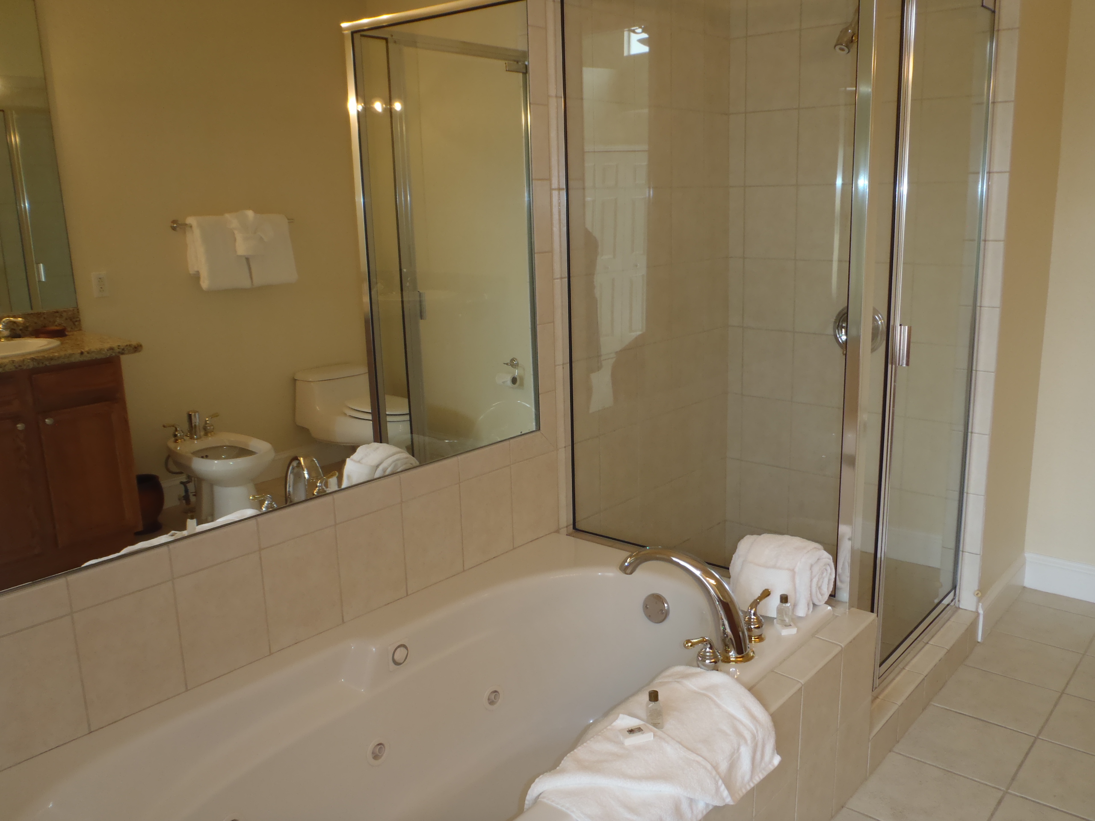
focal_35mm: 28
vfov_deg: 49.7
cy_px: 410
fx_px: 886
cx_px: 548
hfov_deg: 63.4
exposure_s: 1/30
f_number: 3.9
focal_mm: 5
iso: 100
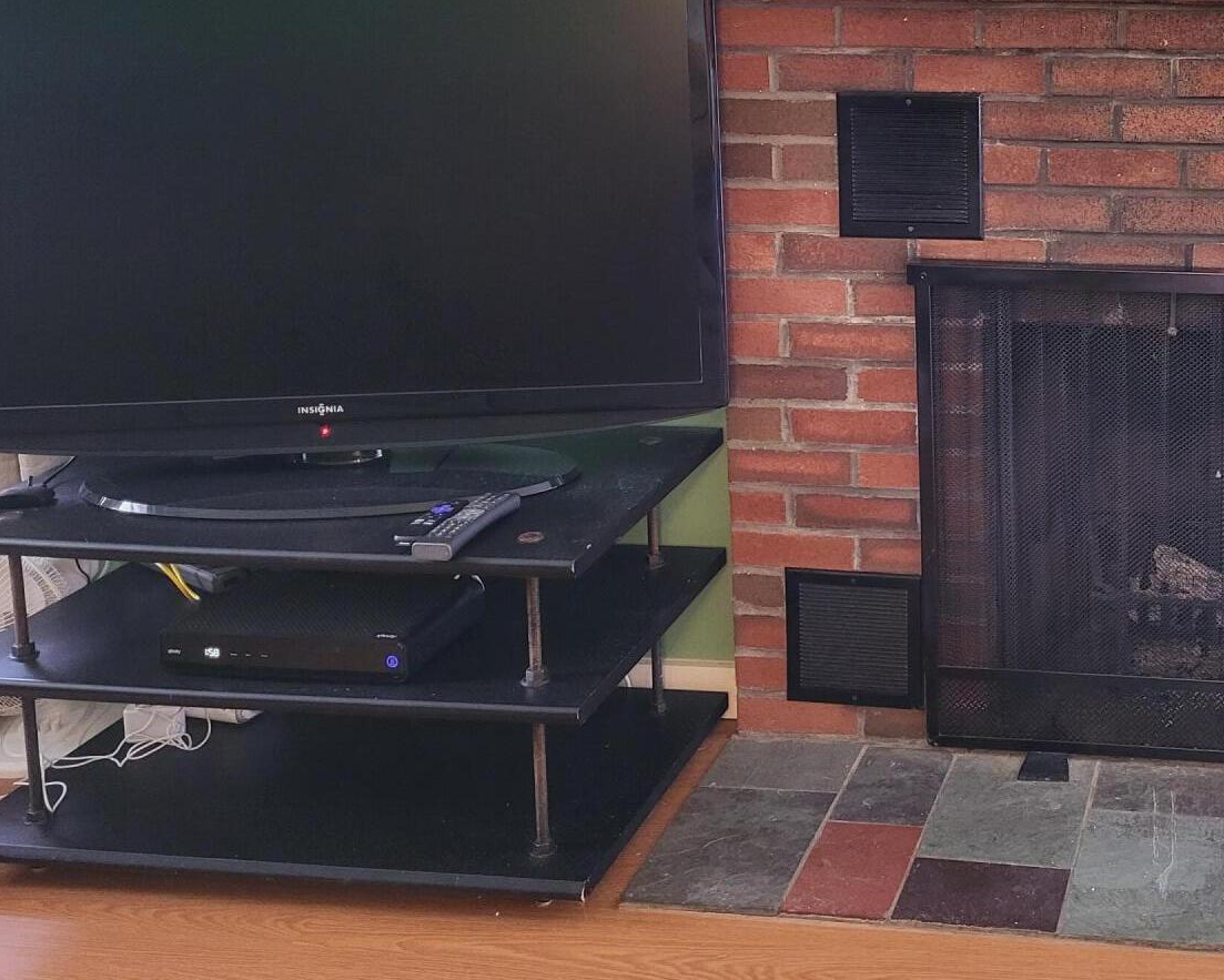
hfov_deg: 37.8
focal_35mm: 46
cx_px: 1090
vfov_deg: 31.7
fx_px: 1667
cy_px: 161
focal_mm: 5.4
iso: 500
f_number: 1.8
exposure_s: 1/40
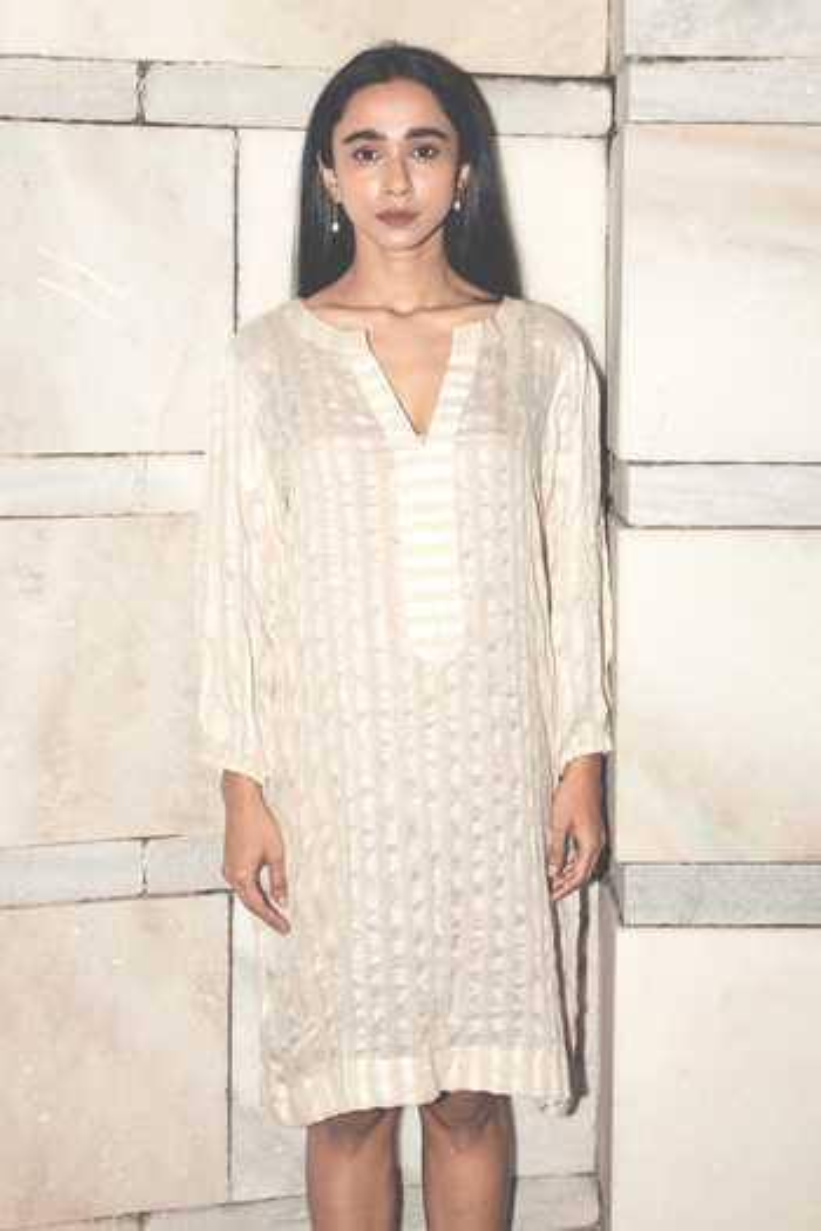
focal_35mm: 35
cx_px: 410
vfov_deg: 54.4
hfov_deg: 37.9
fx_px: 1197
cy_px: 616
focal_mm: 35
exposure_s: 1/200
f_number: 7.1
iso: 250
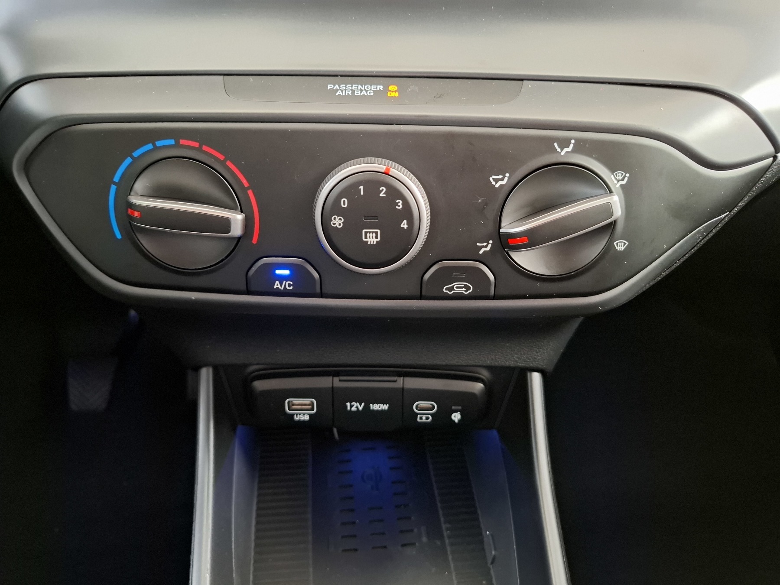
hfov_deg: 73.9
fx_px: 518
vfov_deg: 58.9
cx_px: 390
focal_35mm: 23
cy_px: 292
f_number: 1.8
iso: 800
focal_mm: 5.54
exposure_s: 1/24
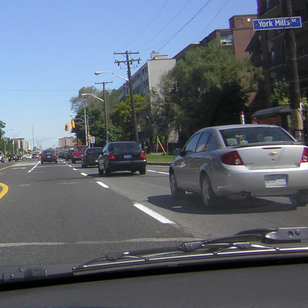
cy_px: 105
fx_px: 584
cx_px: 44
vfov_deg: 29.4
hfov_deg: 28.6
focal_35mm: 58
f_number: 5.2
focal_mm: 4.7
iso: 50
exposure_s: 1/264
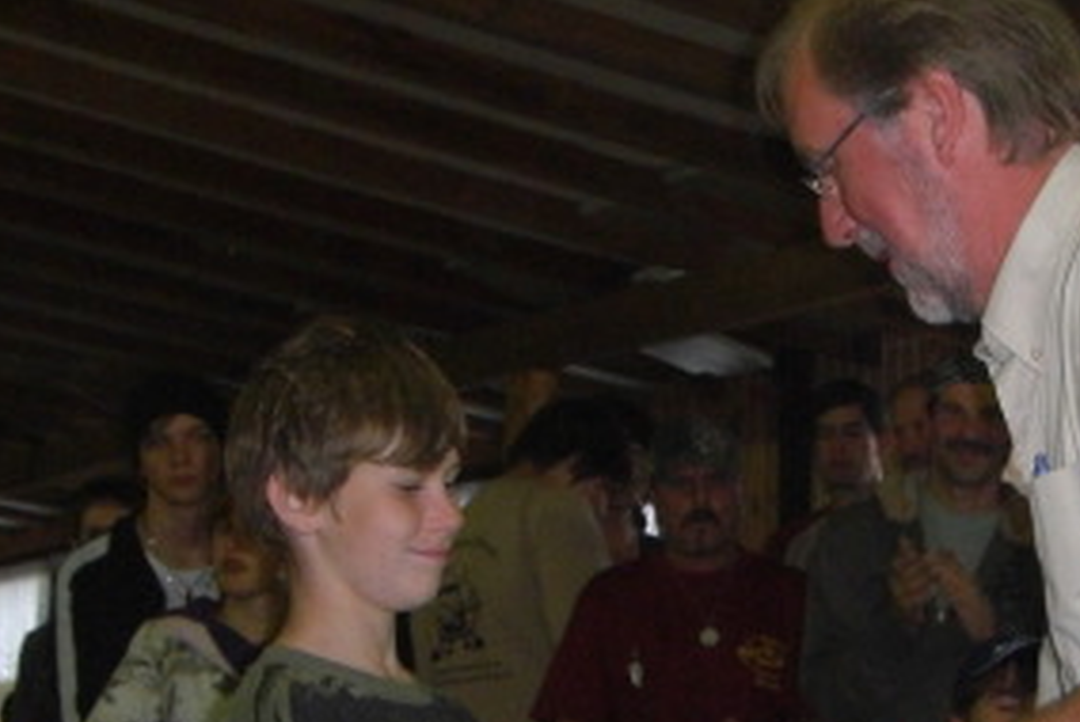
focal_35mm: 110
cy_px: 597
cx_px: 958
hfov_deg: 18.3
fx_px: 3303
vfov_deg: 12.4
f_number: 3.6
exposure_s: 1/60
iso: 200
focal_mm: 7.9
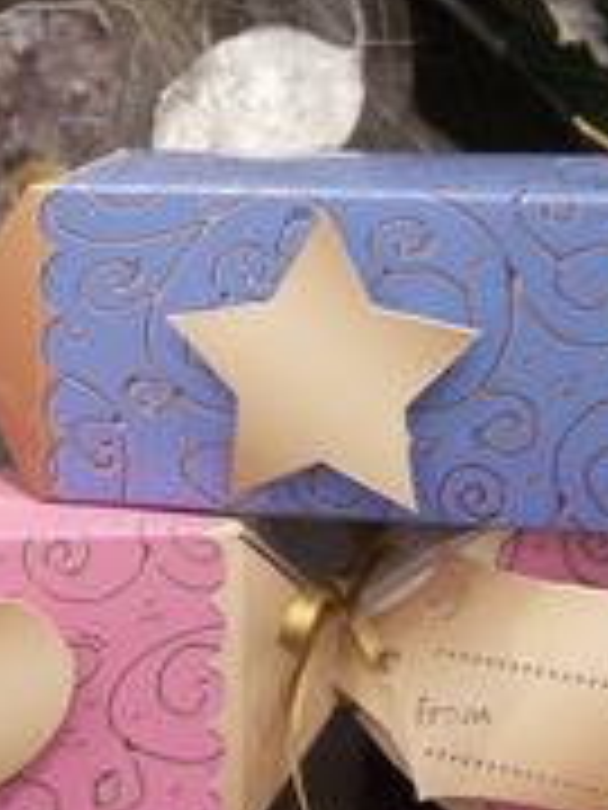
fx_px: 2225
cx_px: 171
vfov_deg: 20.6
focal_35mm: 95
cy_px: 297
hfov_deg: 15.5
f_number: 2.8
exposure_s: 1/8
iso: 140
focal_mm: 6.3
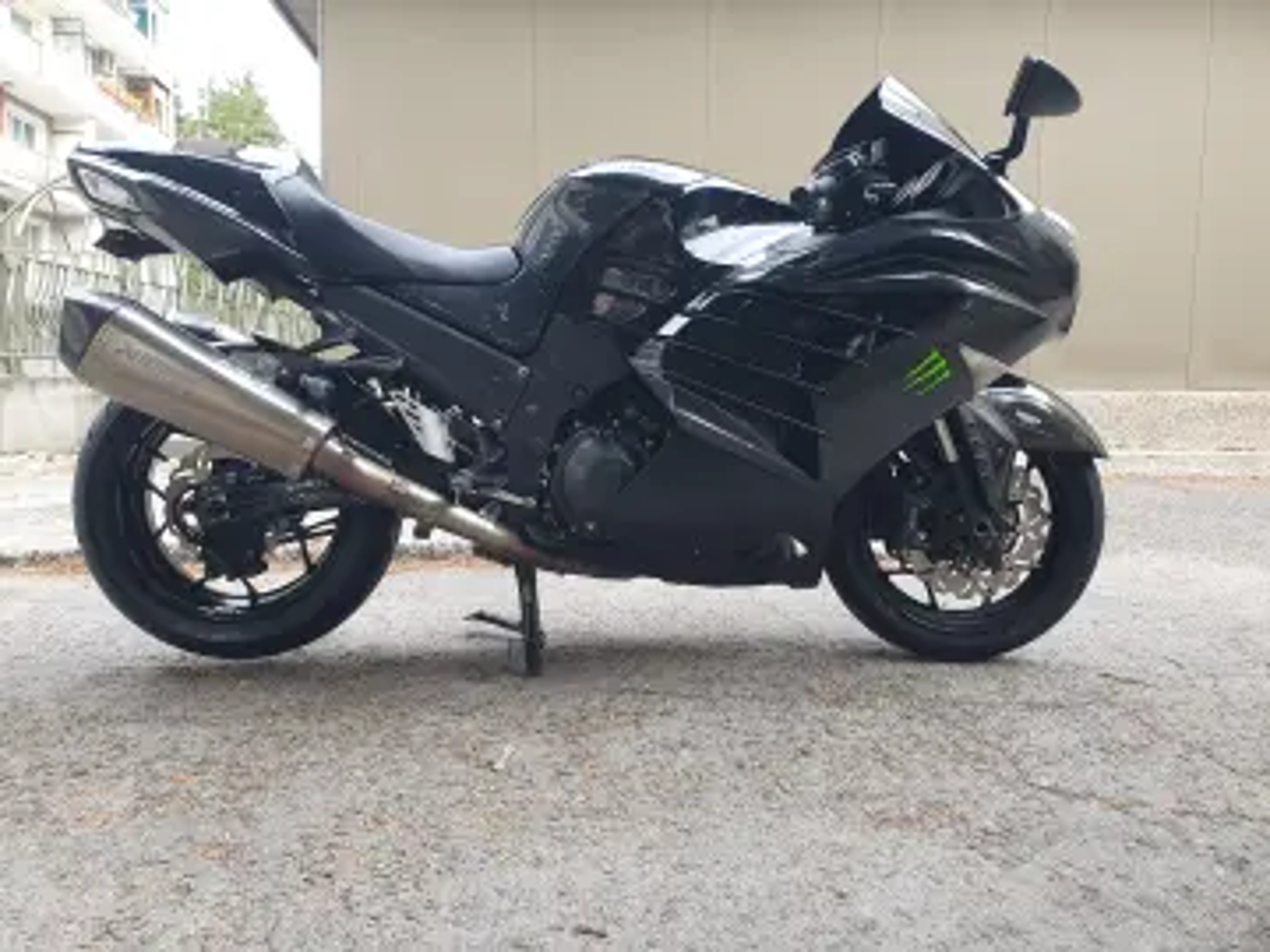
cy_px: 476
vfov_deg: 53.1
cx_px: 635
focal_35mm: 26
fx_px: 954
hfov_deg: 67.3
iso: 125
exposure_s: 1/120
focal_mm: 4.32
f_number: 2.4
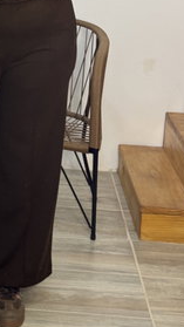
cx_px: -16
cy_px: 70
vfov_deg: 21.1
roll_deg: -1.3
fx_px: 867
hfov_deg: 11.9
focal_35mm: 100
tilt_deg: -23.5
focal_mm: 6.76
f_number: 1.78
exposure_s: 1/50
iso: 64
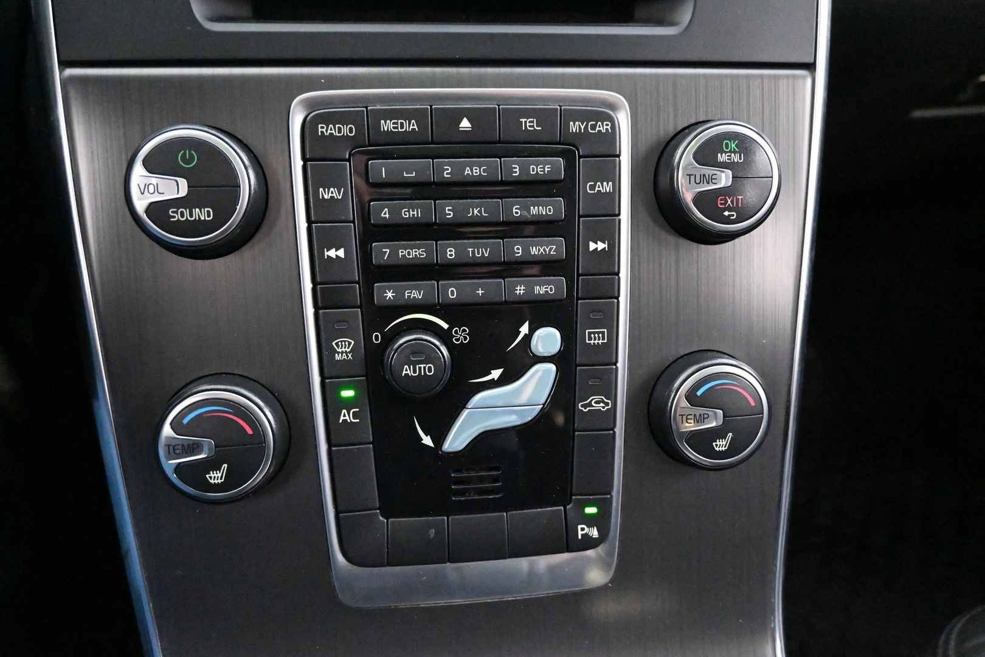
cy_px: 328
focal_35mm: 28
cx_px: 492
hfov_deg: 65.9
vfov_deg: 46.8
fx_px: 759
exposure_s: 1/30
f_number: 3.8
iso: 20000
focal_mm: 18.5
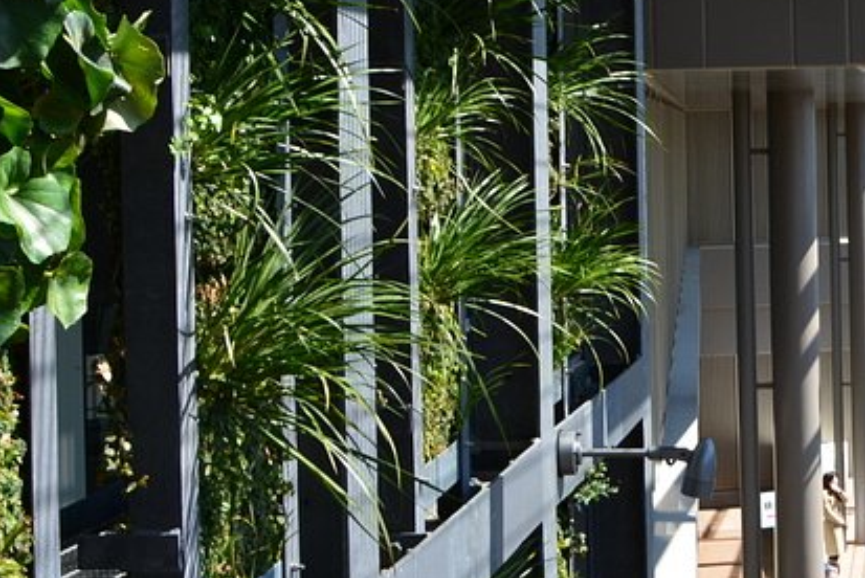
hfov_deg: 20.6
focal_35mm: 91
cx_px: 1085
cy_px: 104
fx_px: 2199
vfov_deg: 14.9
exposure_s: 1/100
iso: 200
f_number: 10
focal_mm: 21
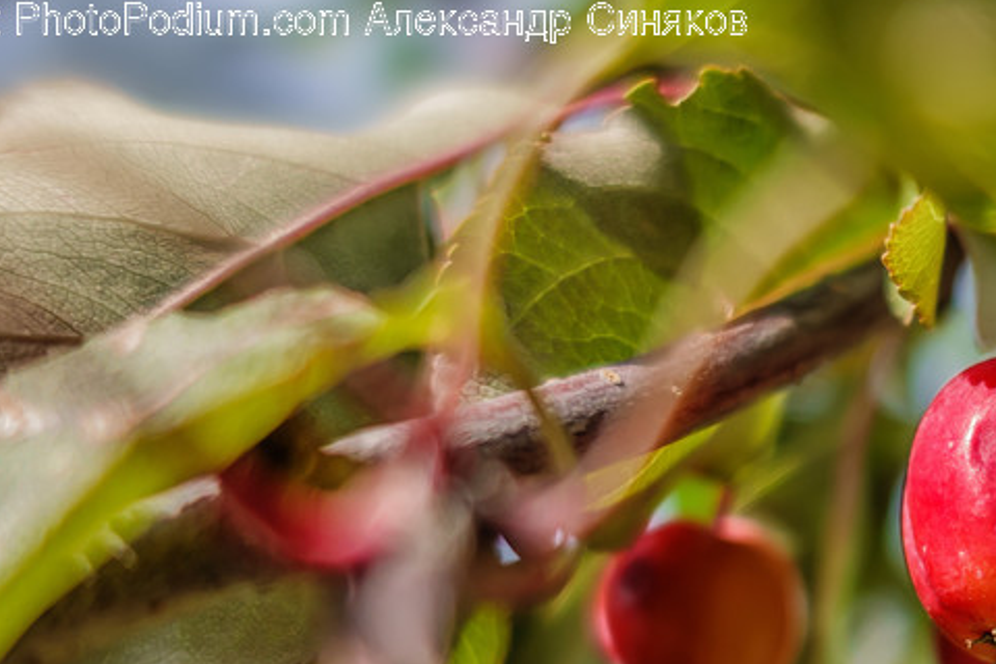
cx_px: 757
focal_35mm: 45
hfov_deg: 42.2
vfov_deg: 28.7
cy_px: 593
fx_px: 1245
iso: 125
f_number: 1.8
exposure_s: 1/250
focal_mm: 8.8
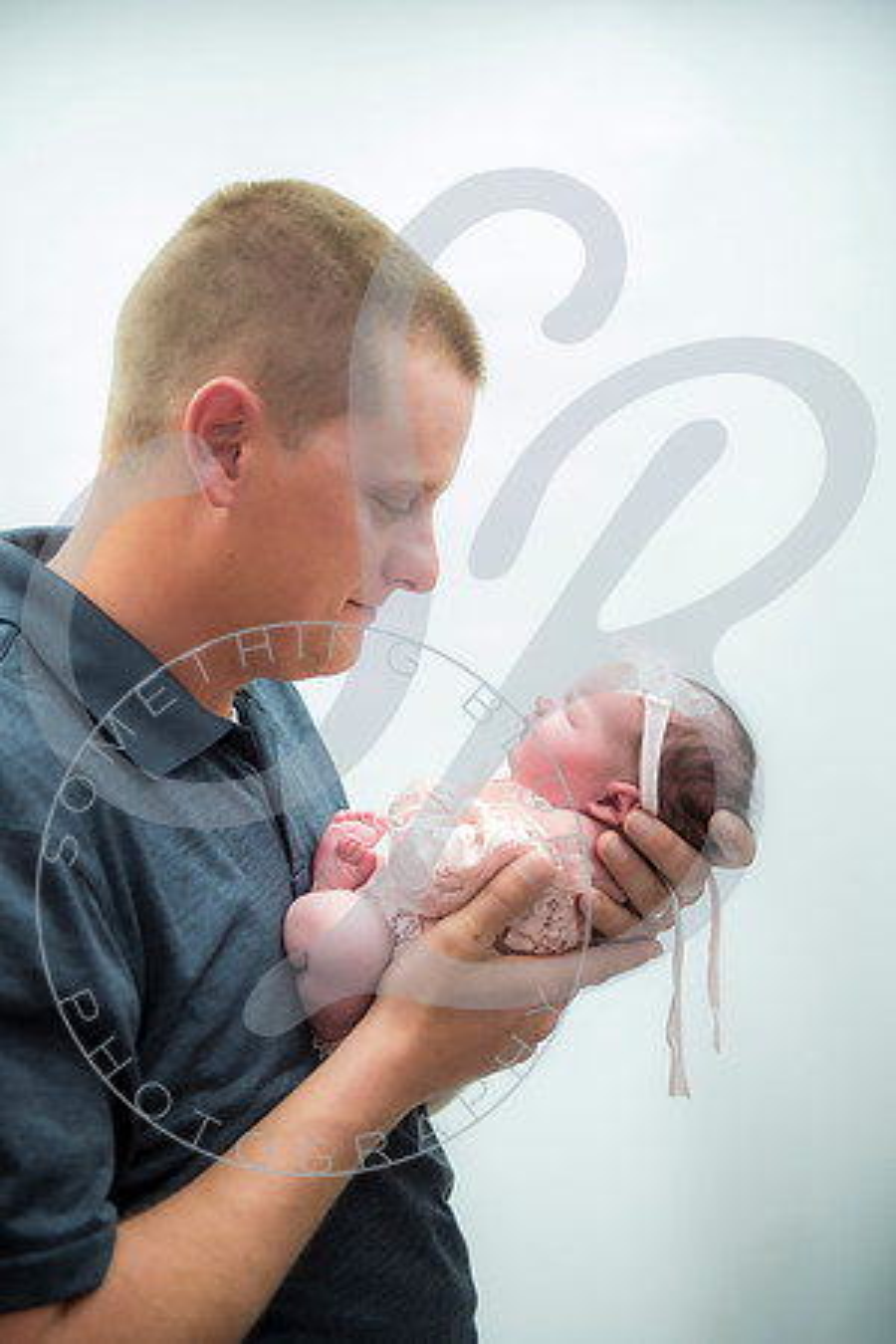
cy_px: 672
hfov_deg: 24.6
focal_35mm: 55
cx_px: 448
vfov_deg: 36.2
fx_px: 2053
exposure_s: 1/125
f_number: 2.8
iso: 400
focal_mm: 55
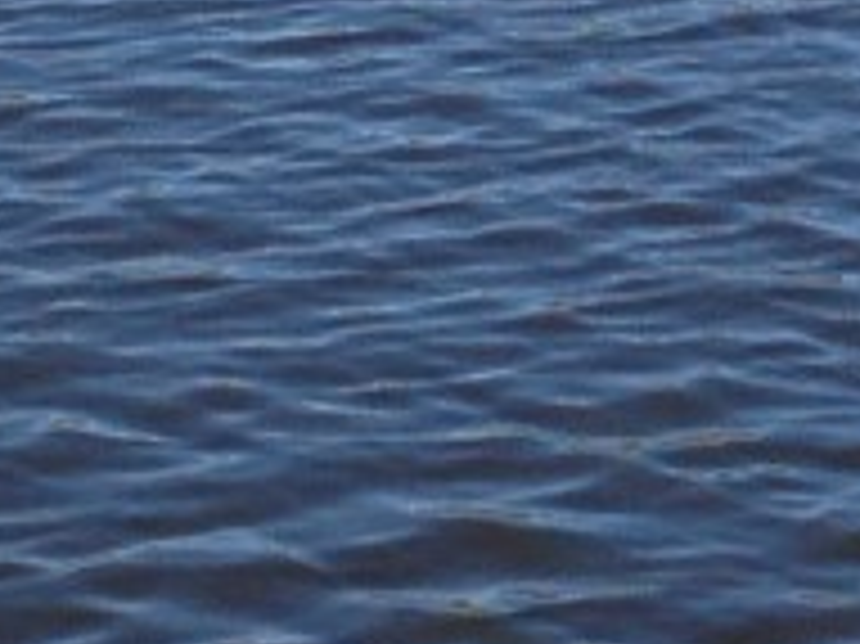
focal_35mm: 264
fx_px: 6555
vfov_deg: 5.6
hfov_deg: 7.5
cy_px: -32
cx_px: 410
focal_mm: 4.28
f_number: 2.4
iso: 50
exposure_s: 1/1062
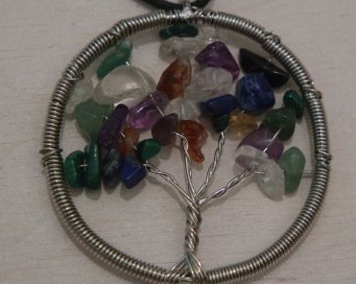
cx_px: 215
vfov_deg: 13.2
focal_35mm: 117
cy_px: 139
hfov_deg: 16.4
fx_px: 1231
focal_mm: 50
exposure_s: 1/40
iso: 3200
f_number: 5.6
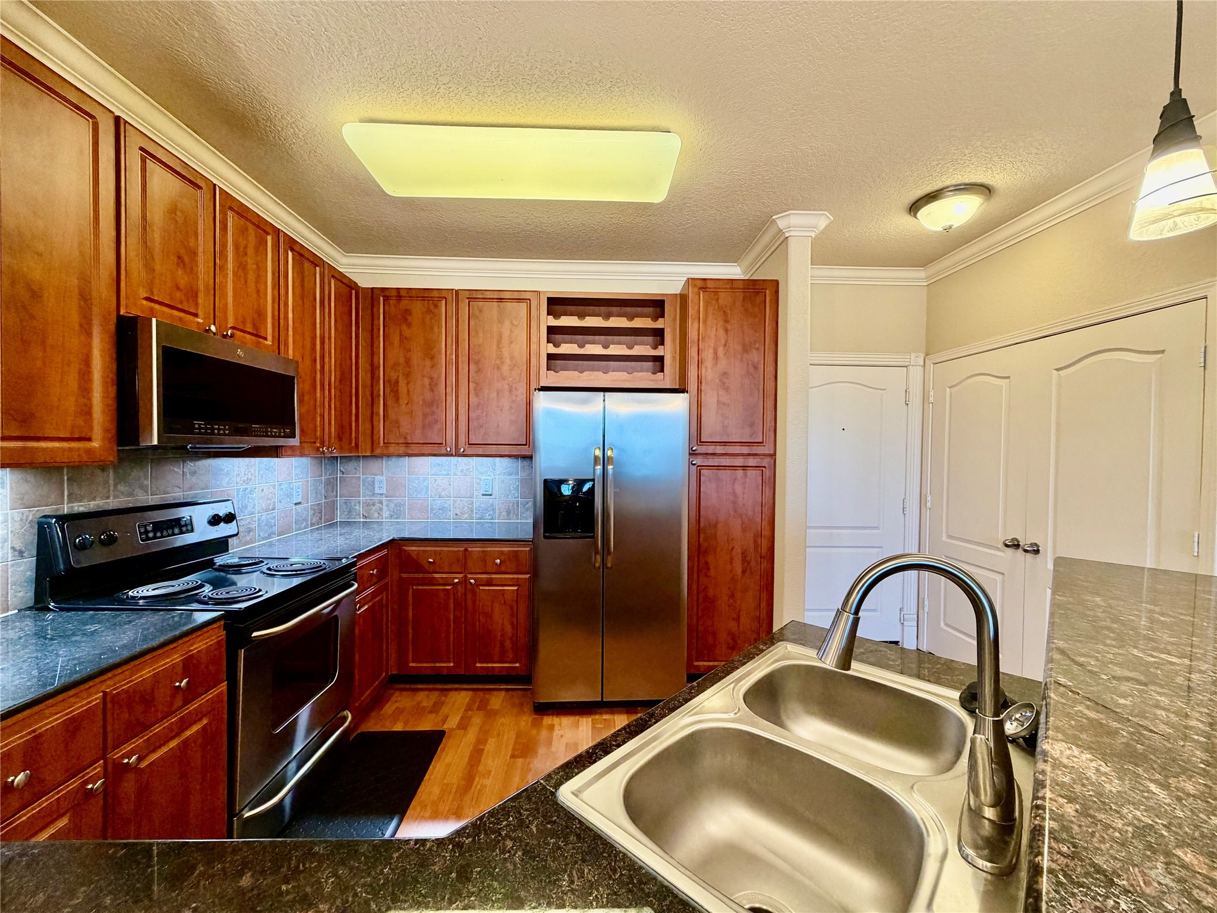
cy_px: 456
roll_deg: -0.3
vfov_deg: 85.7
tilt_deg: -1.3
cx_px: 608
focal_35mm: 14
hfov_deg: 102.1
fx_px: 492
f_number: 2.2
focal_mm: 2.22
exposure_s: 1/60
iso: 250
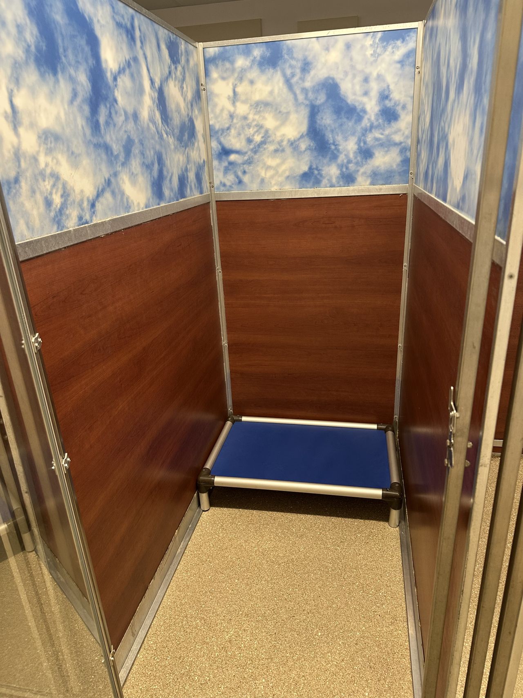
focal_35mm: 24
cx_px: 262
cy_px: 349
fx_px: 484
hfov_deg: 56.8
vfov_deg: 71.6
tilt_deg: -20.8
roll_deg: +2.3
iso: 125
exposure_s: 1/60
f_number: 1.78
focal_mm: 6.86
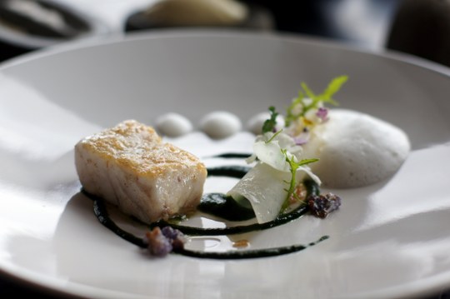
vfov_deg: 18.1
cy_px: 150
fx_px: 937
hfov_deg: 27.0
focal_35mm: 75
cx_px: 225
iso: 100
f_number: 2.8
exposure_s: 1/250
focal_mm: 50
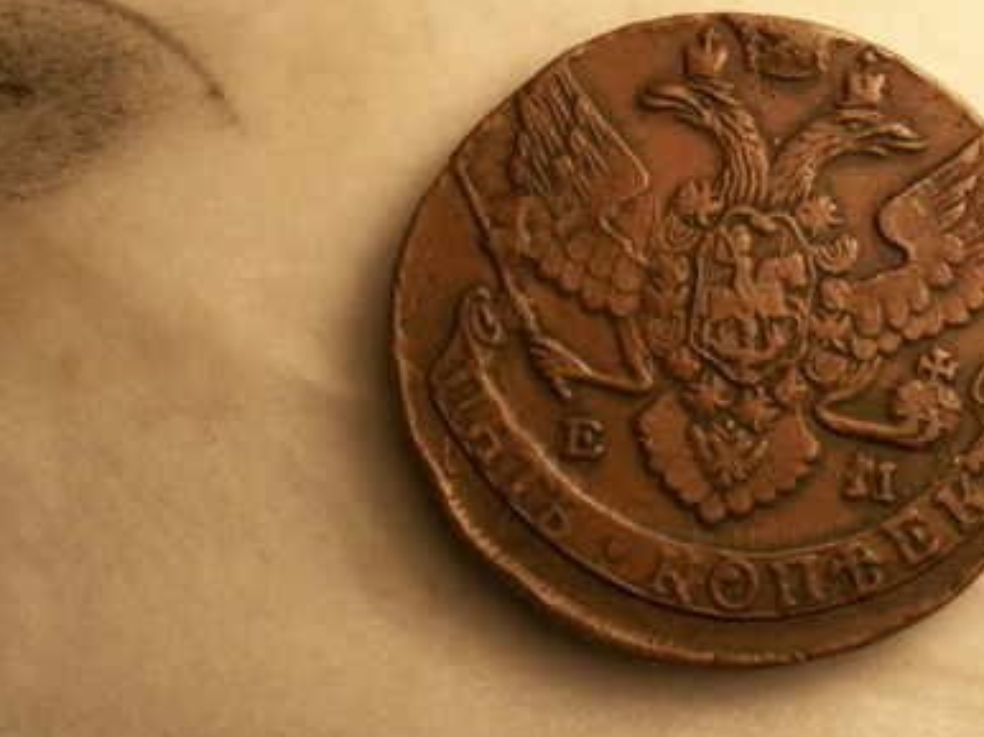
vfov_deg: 20.1
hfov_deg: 26.6
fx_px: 2074
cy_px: 278
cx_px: 632
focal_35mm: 73
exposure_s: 1/500
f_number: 3.5
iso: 80
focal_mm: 7.8
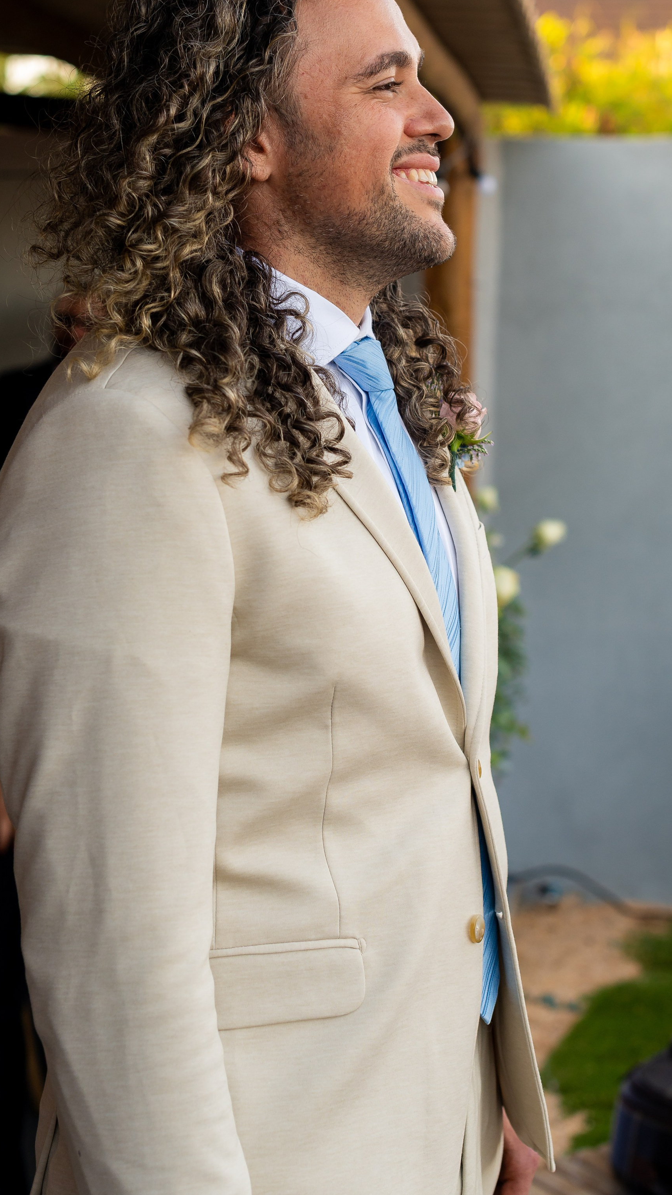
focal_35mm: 66
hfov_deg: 18.3
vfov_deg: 31.8
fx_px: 2091
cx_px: 348
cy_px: 488
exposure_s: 1/320
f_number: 3.2
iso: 250
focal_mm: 50
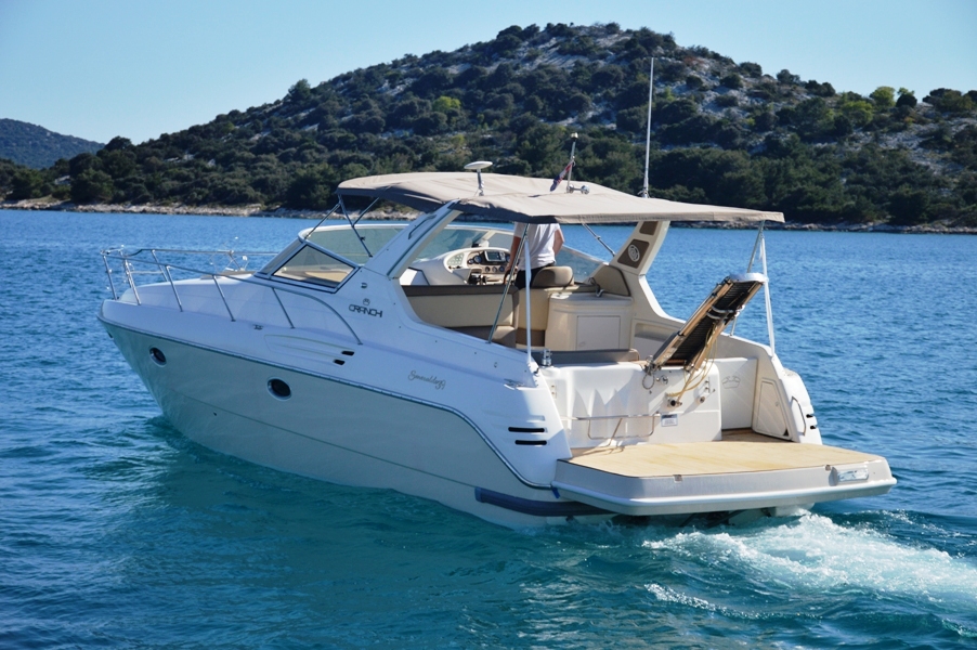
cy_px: 325
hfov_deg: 26.0
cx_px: 488
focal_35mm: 78
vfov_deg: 17.5
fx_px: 2115
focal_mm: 52
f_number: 4.8
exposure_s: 1/1600
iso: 160
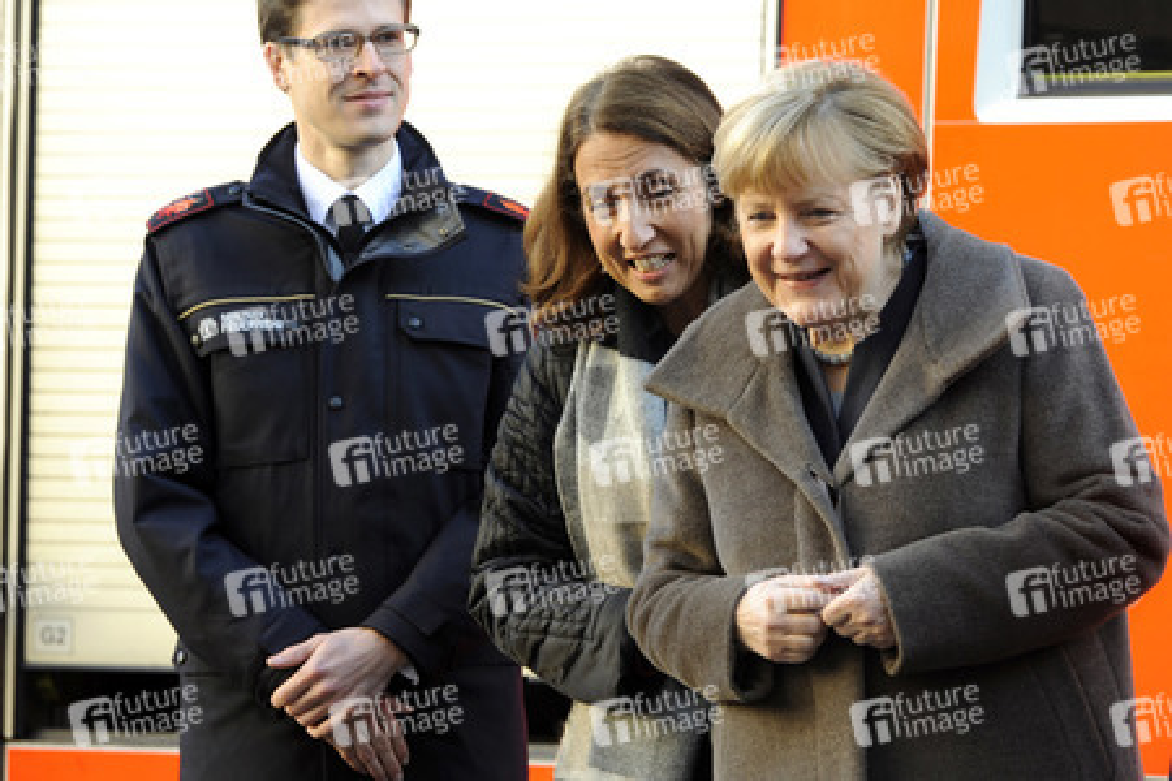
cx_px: 586
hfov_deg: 11.1
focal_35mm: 185
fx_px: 6022
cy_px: 390
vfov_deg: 7.4
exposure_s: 1/160
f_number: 5
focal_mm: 185
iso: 640
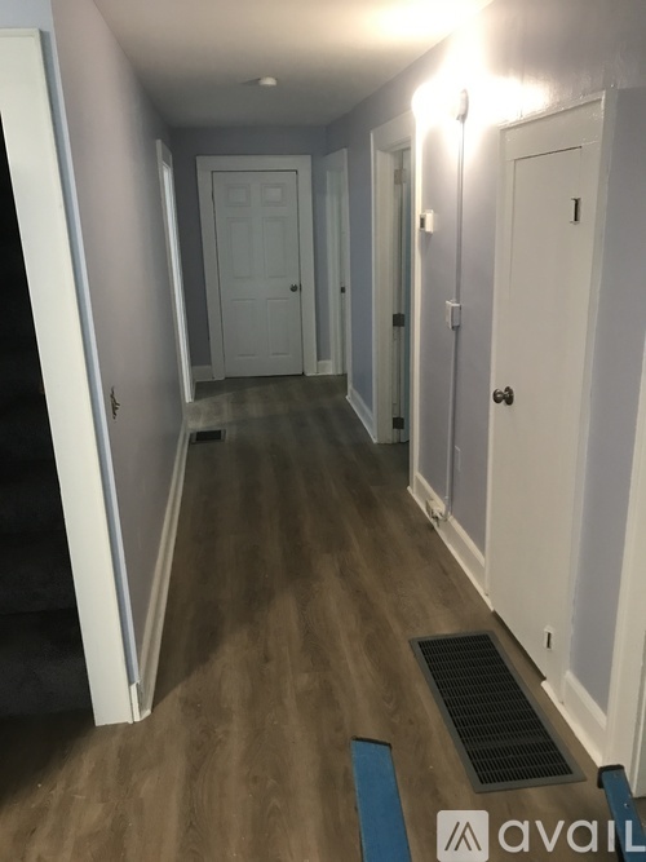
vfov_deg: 63.5
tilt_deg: -16.4
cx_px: 323
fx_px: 697
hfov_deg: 49.7
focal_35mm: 28
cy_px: 431
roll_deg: +0.6
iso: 80
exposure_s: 1/15
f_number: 1.8
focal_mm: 3.99
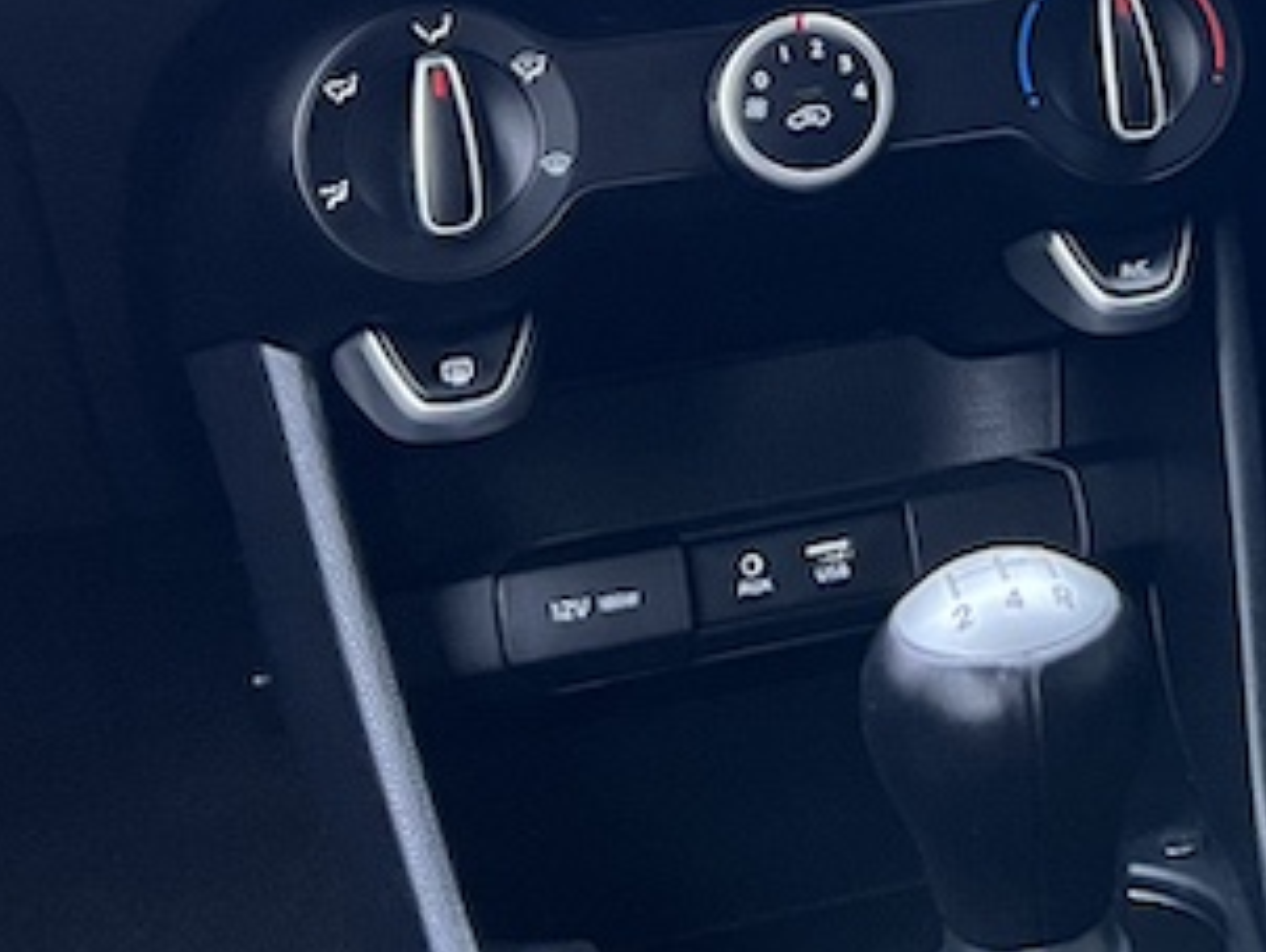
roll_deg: +2.7
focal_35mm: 86
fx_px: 3148
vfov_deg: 16.2
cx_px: 1400
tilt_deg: -10.1
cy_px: -319
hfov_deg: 21.5
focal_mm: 5.7
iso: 500
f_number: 1.5
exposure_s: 1/60
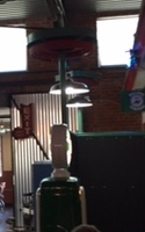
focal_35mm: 92
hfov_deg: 13.8
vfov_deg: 22.6
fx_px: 582
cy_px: 118
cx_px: -30
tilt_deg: +2.7
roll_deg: +0.8
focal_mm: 4.15
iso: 125
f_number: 2.2
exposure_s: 1/30
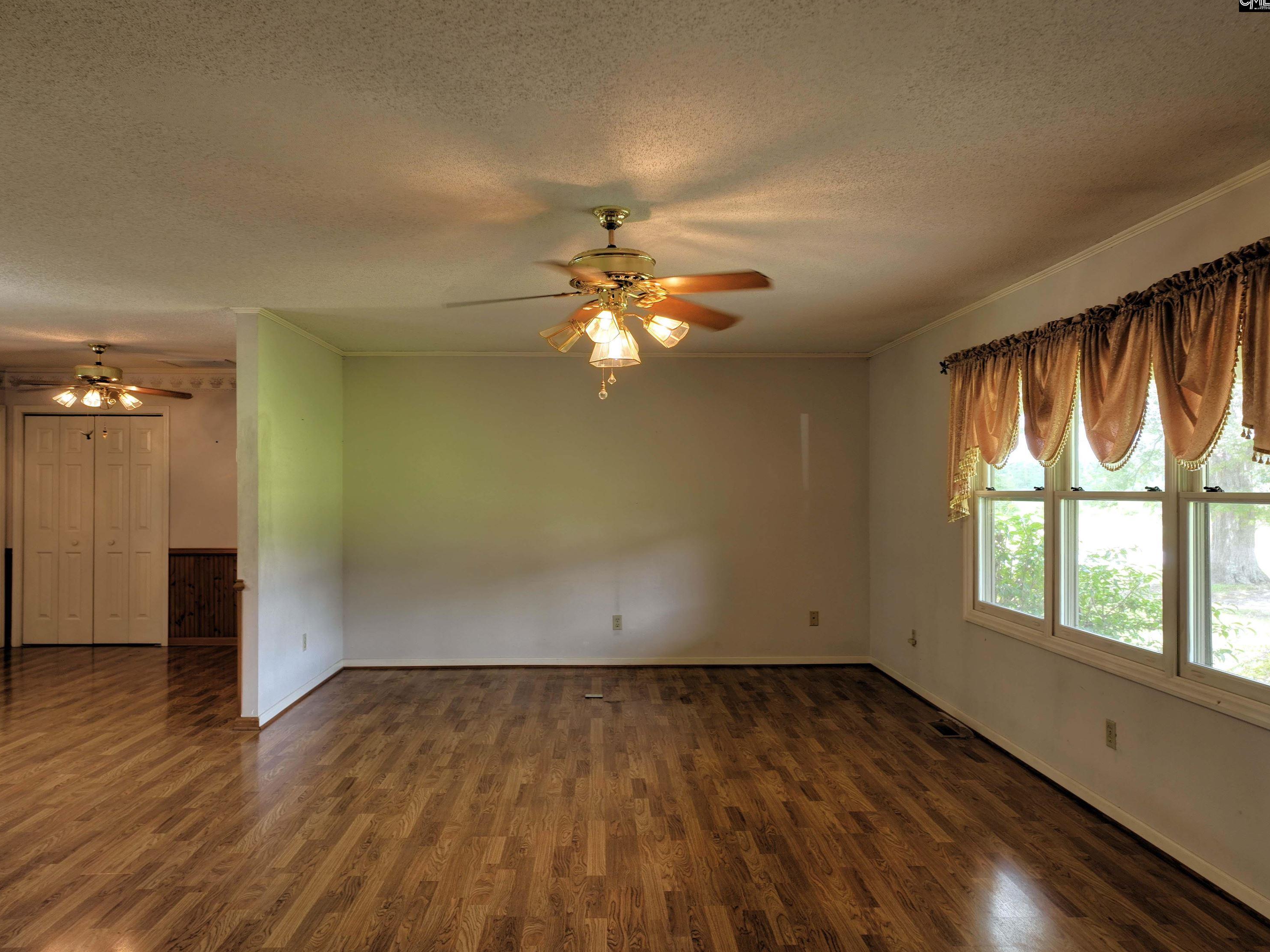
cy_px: 485
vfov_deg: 54.9
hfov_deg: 69.4
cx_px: 619
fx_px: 917
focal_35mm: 25
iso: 100
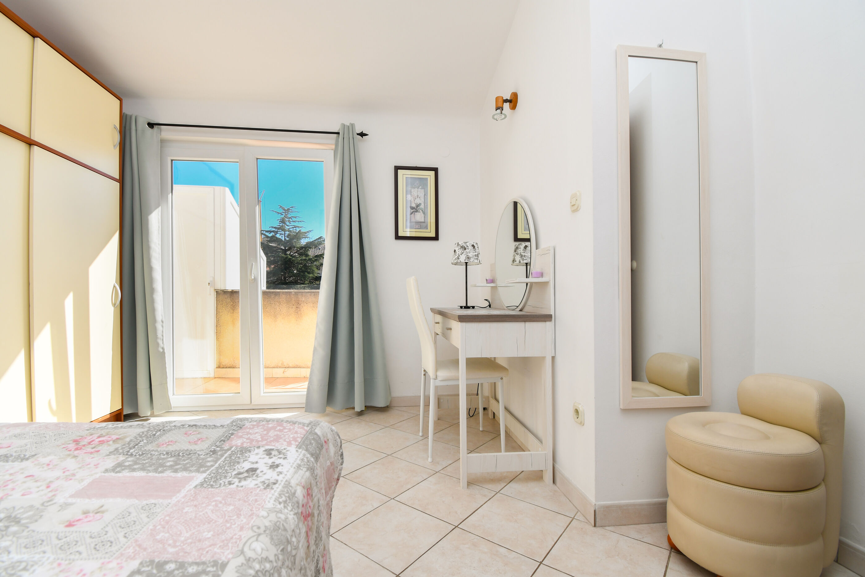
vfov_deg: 77.3
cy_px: 288
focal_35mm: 15
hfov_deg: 100.4
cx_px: 432
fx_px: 360
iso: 160
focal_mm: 10
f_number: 9
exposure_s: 1/160
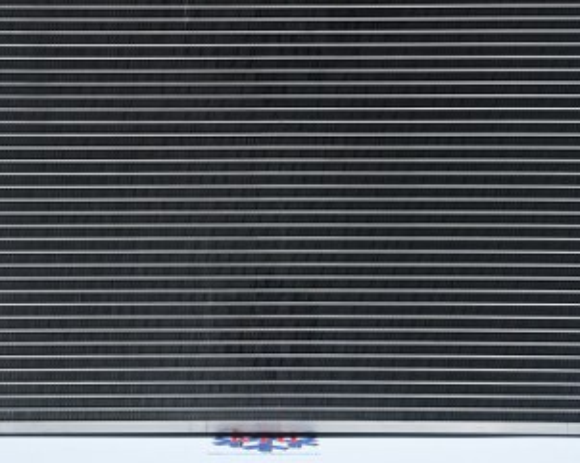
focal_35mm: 84
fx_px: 1441
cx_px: 254
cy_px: 115
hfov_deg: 22.8
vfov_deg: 18.1
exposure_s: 1/50
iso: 720
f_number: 4.8
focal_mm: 30
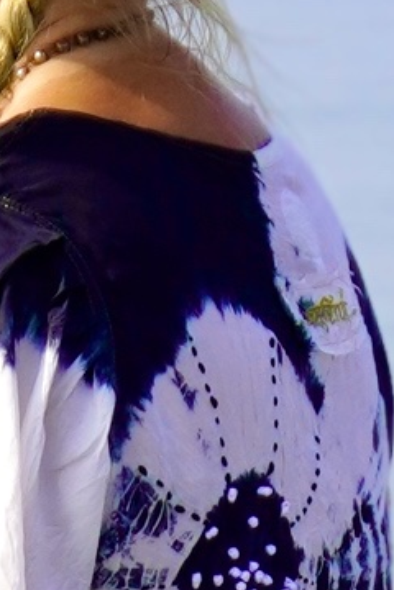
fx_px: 5426
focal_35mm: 331
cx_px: 229
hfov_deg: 4.2
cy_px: 1449
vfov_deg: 6.0
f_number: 5.6
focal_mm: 31
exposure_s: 1/640
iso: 100
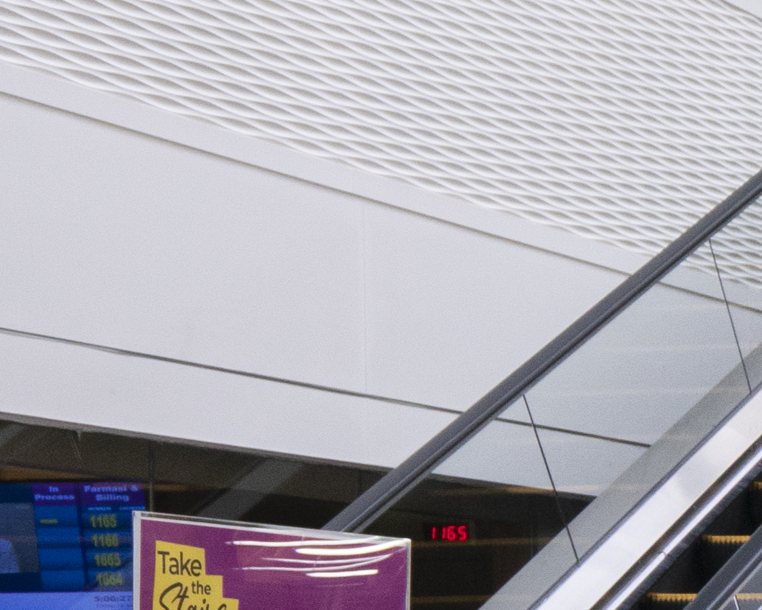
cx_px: 2230
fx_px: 2639
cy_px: 766
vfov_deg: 12.8
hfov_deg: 11.1
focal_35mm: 117
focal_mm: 19
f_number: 5.6
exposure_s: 1/100
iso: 1000
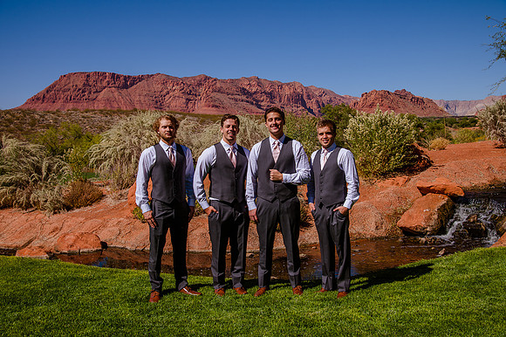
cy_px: 168
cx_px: 253
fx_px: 534
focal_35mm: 38
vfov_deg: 35.0
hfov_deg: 50.7
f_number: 8
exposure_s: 1/1000
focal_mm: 38
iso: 200
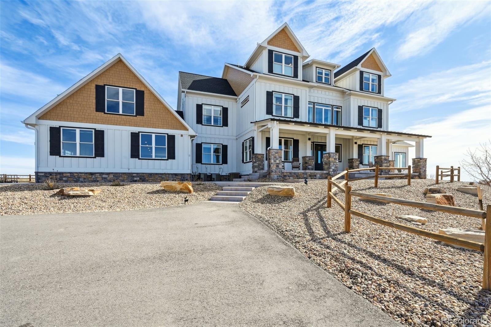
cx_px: 246
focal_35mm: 16
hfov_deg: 96.7
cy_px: 164
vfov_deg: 73.7
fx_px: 218
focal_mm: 16
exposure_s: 1/400
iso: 400
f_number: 11
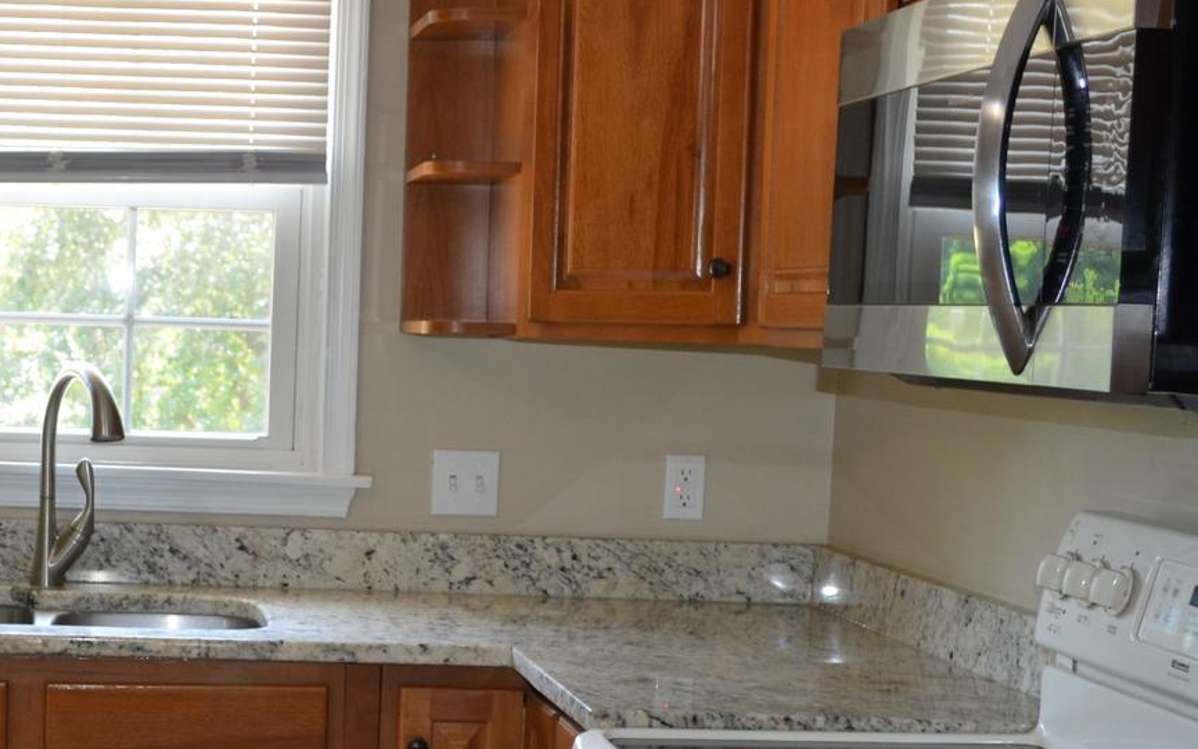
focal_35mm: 65
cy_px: 465
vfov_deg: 20.0
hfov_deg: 30.5
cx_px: 181
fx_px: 2123
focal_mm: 18
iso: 400
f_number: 4
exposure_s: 1/60
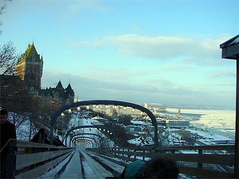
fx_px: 242
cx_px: 120
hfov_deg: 52.6
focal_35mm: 35
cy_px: 90
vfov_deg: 40.7
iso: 100
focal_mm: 5.8
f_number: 5.6
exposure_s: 1/320
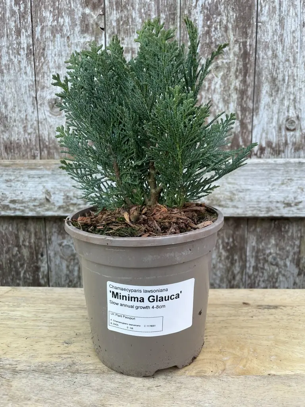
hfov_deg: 53.1
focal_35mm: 26
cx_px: 152
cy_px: 204
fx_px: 305
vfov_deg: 67.3
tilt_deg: -10.2
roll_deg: -1.1
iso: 50
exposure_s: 1/121
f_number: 1.6
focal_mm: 4.2
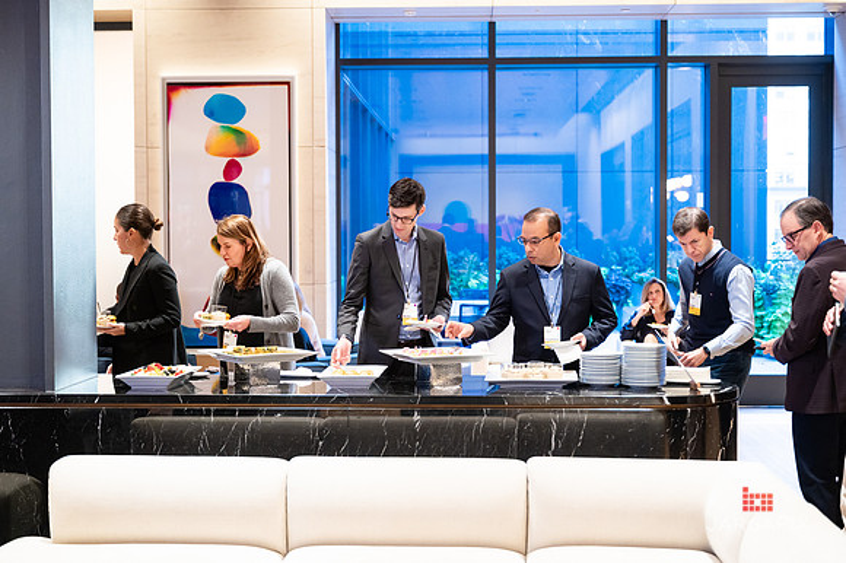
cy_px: 277
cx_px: 417
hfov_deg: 34.4
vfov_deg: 23.3
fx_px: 1366
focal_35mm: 58
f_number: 3.2
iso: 2000
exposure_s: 1/125
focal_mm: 57
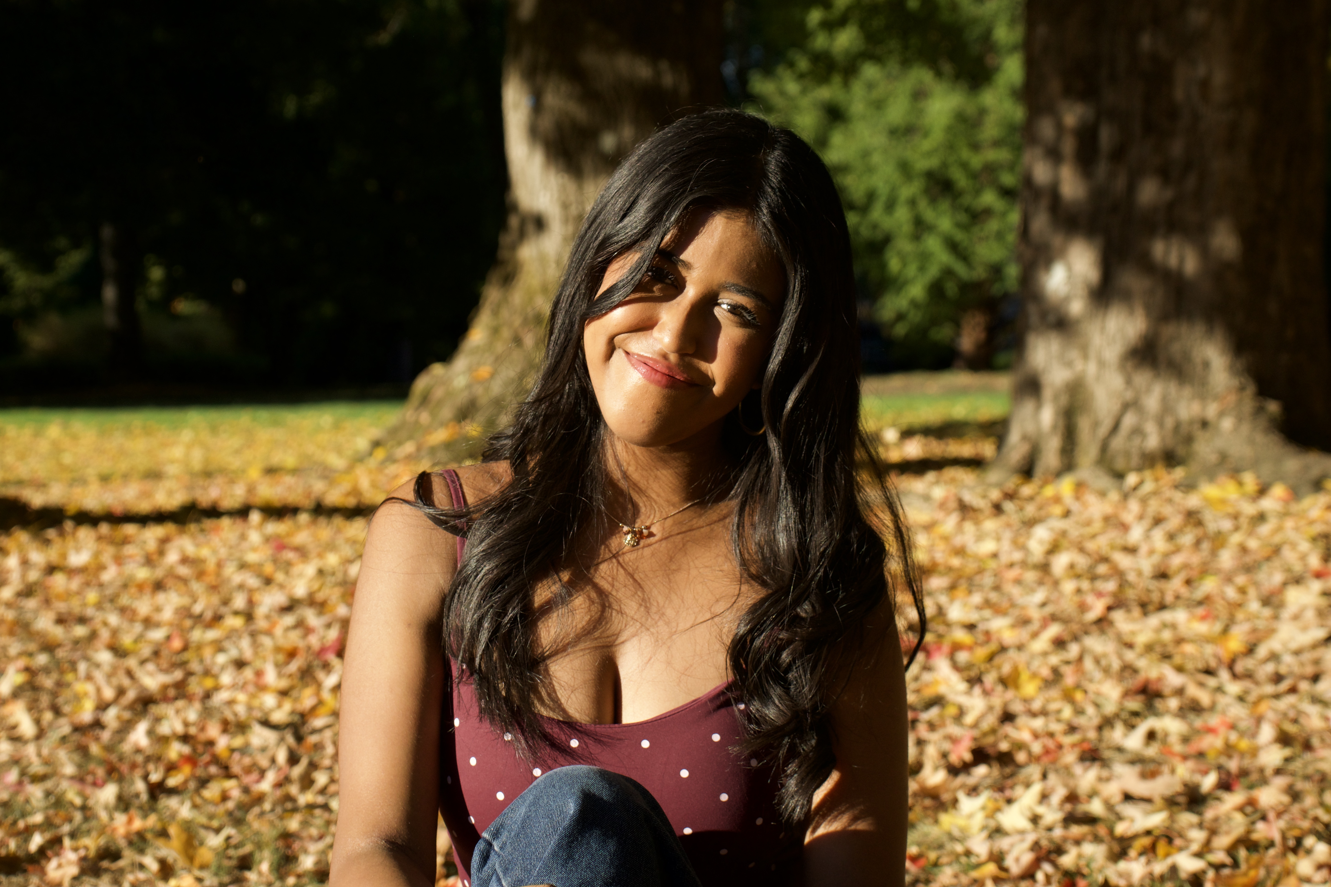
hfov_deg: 25.4
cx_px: 654
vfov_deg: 17.1
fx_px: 2958
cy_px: 445
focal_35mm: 80
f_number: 5.6
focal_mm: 52
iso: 400
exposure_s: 1/1000
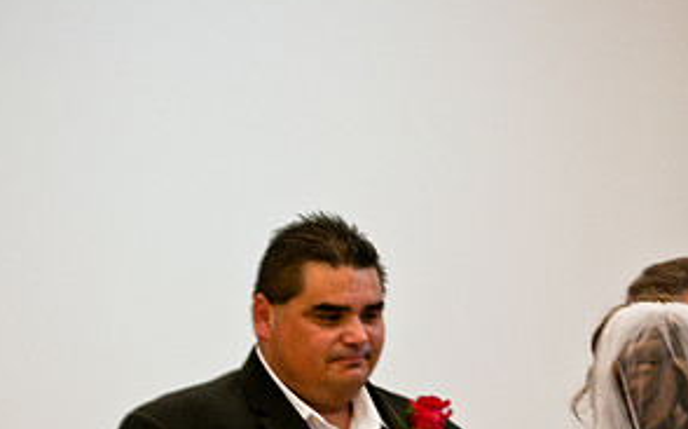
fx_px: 6780
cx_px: 363
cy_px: 437
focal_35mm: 362
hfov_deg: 5.8
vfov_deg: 3.6
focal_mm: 120
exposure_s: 1/100
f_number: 2.8
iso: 640
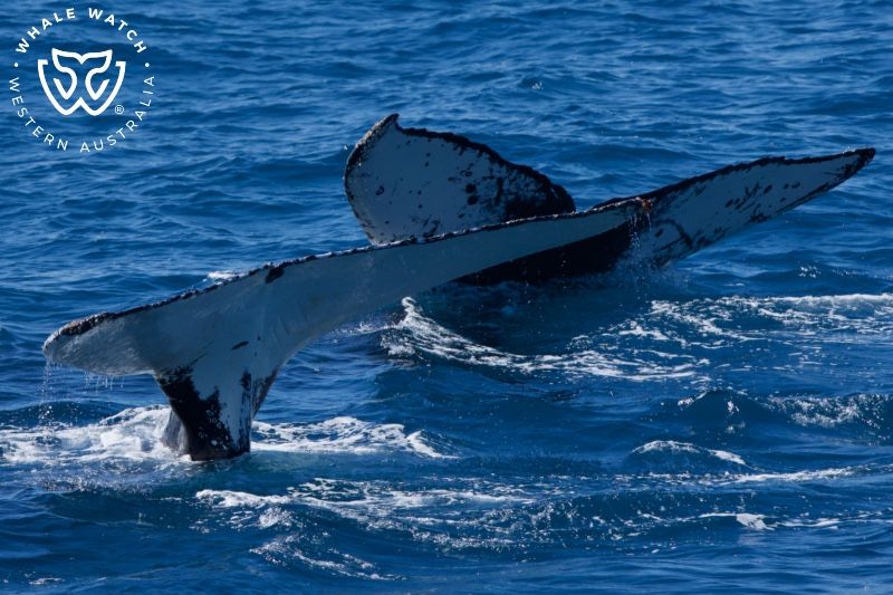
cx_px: 446
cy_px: 298
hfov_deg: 4.9
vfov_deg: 3.3
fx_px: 10465
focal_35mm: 422
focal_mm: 422
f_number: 8
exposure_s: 1/3200
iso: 1250
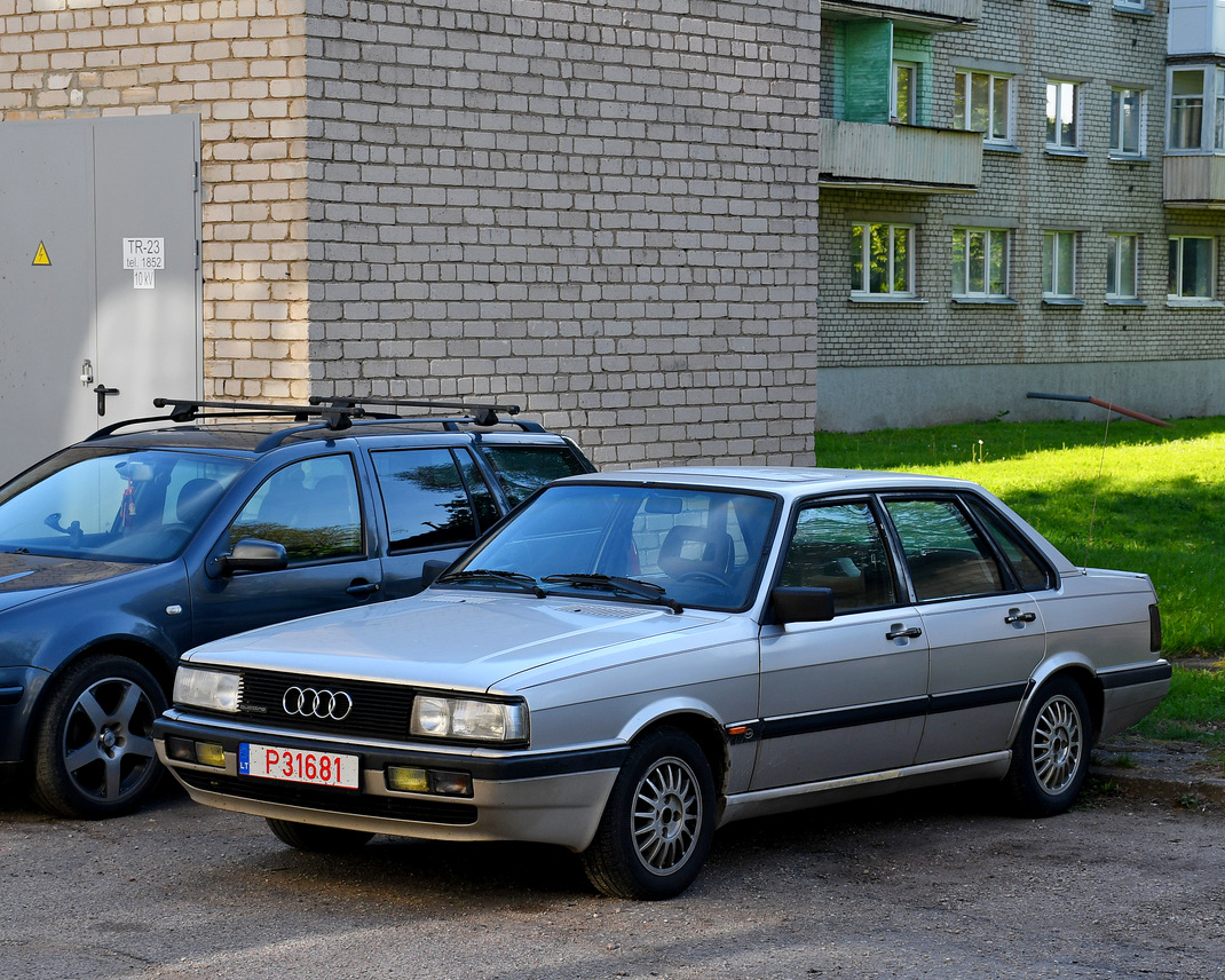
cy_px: 485
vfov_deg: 23.5
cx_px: 606
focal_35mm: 65
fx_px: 2357
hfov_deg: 29.1
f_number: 6.3
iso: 200
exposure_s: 1/250
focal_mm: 38
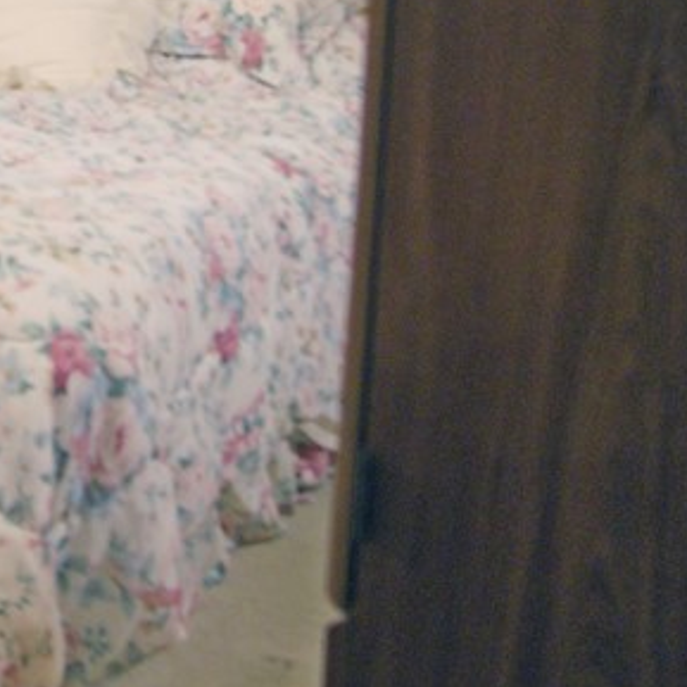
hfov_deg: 18.7
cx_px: -220
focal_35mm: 86
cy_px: 31
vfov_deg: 19.7
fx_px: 1931
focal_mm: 18
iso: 250
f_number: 3.5
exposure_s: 1/30
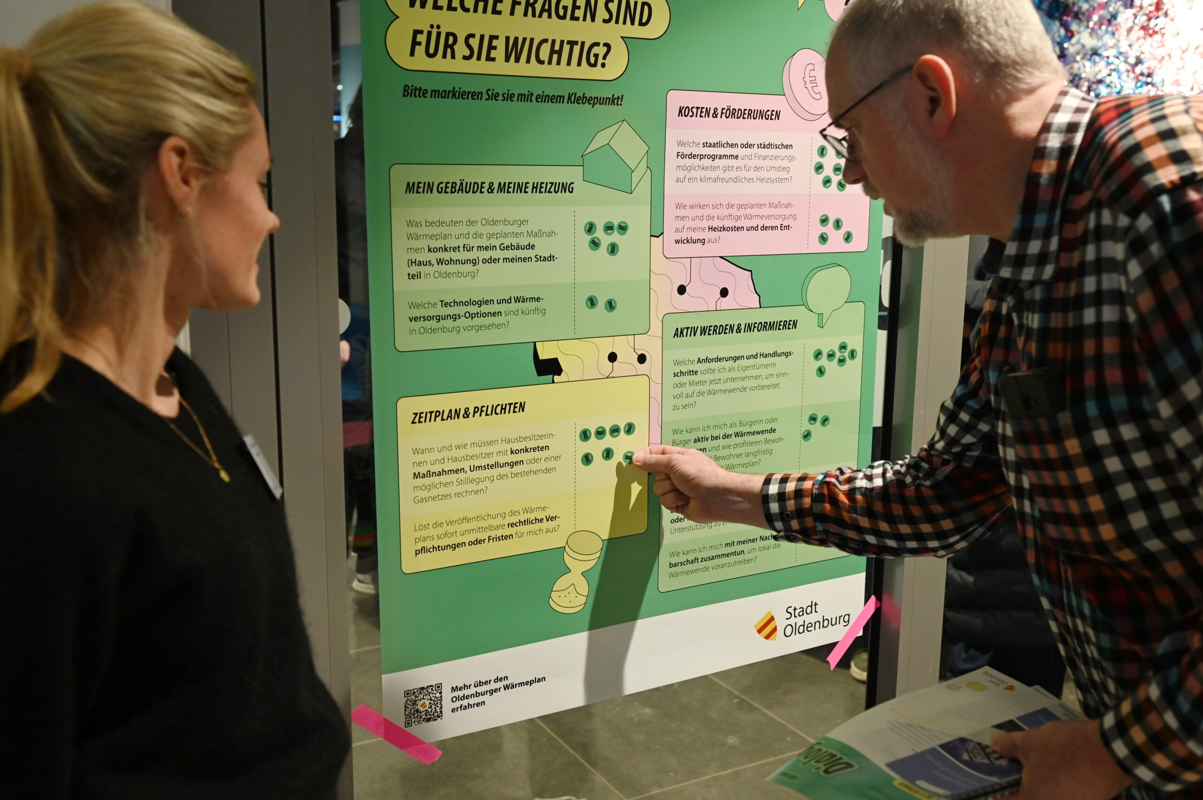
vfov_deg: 37.8
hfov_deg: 54.5
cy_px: 400
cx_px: 602
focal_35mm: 35
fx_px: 1169
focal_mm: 35
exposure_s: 1/80
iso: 1600
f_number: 4.5
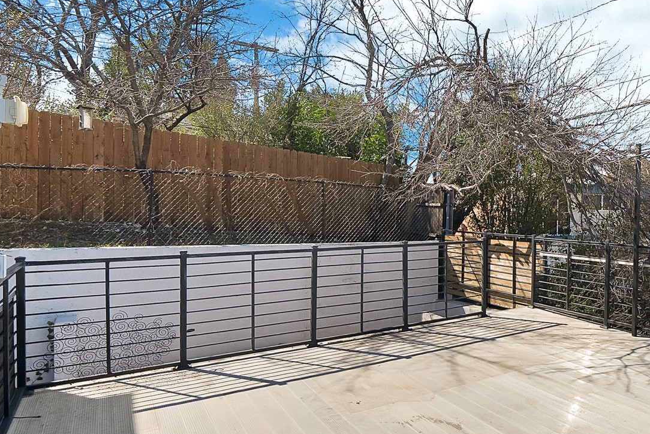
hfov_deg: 64.4
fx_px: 434
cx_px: 554
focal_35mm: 24
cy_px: 215
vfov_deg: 53.2
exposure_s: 1/500
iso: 640
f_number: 9
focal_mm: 12
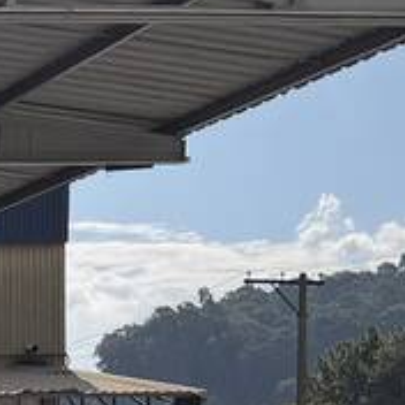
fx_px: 2303
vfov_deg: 9.8
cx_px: -474
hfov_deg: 9.3
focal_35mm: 174
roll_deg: -0.9
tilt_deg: -1.5
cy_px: 589
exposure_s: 1/11905
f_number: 1.78
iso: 125
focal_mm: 6.76
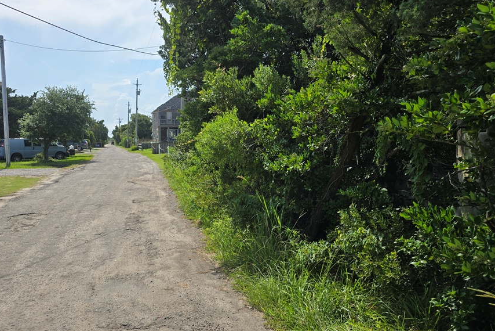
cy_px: 158
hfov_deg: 65.2
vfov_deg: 46.4
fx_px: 385
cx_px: 217
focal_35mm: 28
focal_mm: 6.3
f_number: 1.7
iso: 12
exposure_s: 1/1050
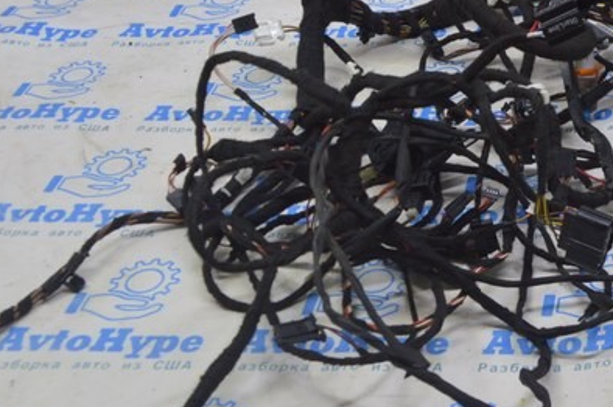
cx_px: 680
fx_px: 1327
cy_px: 108
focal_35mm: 78
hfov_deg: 24.2
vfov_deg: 17.4
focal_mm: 20
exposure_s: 1/25
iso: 400
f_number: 5.6
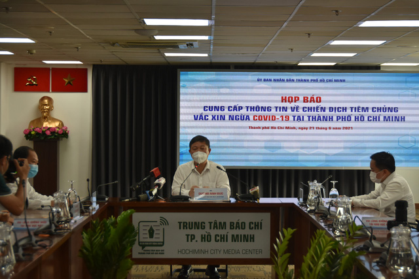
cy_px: 140
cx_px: 210
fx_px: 1135
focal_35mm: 98
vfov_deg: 14.0
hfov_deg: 20.9
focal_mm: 65
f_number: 6.3
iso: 800
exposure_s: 1/160
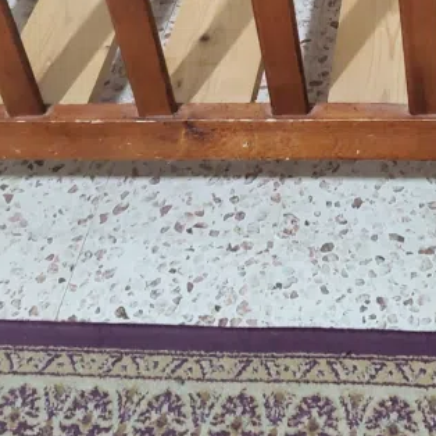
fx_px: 1069
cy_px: -61
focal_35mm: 75
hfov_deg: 22.8
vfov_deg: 21.7
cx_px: 332
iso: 800
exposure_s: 1/50
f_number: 1.5
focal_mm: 4.3
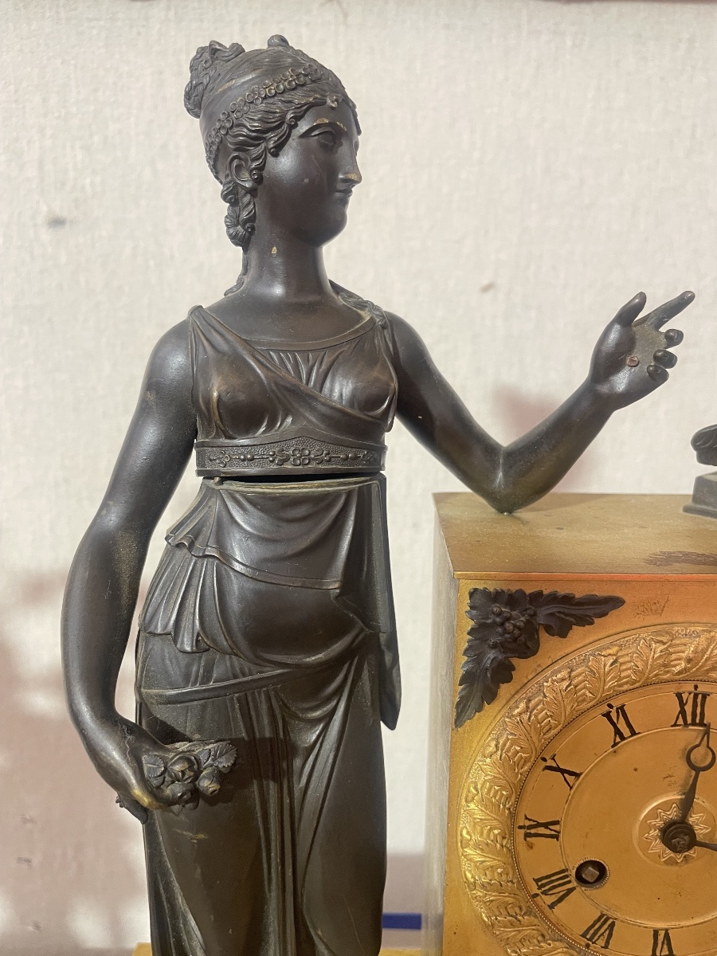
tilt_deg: -13.2
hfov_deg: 53.1
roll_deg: -0.4
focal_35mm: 26
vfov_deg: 67.3
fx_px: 718
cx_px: 358
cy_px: 478
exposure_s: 1/50
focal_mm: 4.2
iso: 125
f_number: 1.6
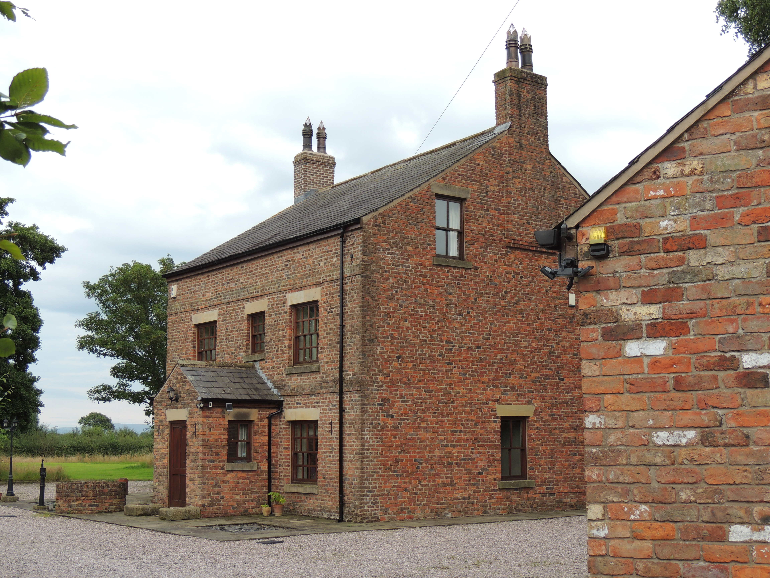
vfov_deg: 30.9
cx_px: 385
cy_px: 289
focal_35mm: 47
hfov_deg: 40.4
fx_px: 1045
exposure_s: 1/60
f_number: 3.5
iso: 100
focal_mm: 8.3
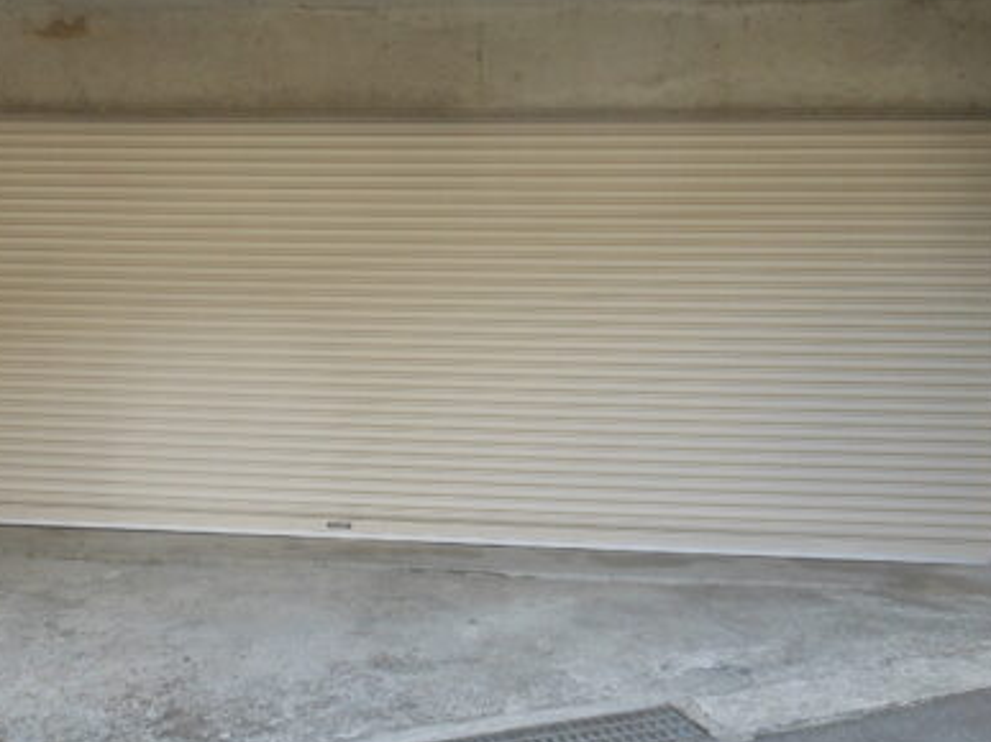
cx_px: 330
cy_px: 220
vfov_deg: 26.8
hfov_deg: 35.2
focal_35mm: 54
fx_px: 1545
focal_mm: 5.2
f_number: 3.3
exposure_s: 1/125
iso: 80
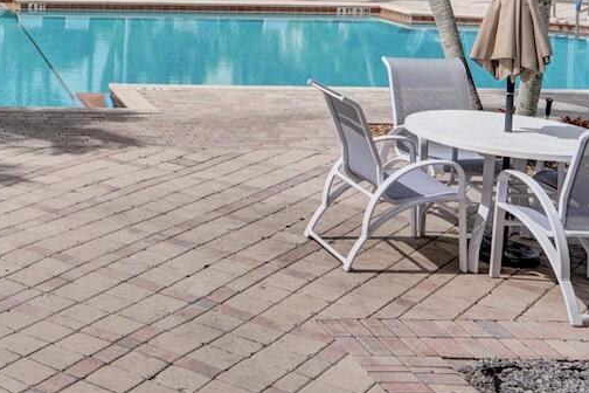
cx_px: -88
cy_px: -48
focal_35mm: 66
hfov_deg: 27.4
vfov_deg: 19.7
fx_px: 1080
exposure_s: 1/8000
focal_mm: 26
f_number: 4.5
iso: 800
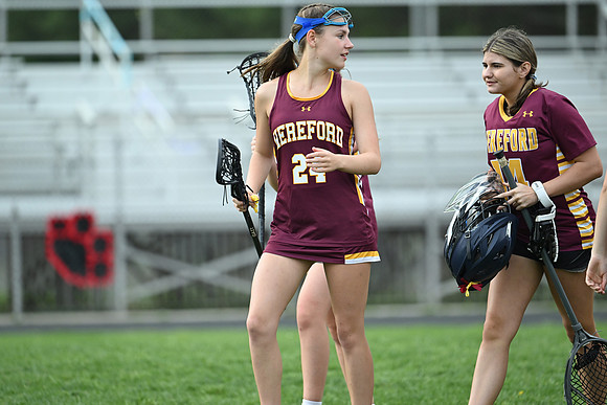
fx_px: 6746
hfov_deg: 5.2
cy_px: 202
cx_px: 304
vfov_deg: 3.4
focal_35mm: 400
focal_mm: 400
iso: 1100
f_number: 4.5
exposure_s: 1/1250
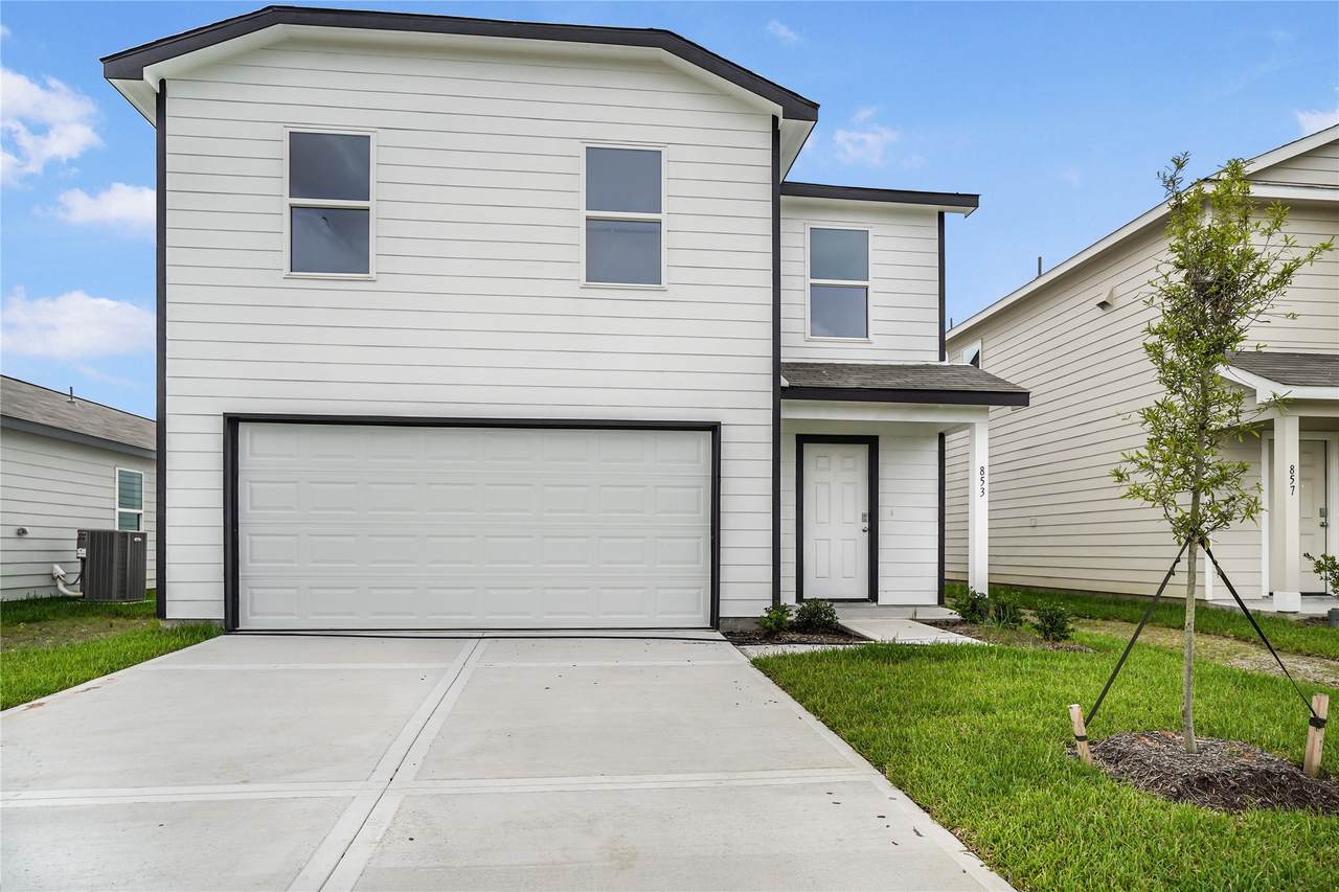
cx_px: 670
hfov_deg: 81.2
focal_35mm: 21
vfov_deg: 59.5
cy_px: 446
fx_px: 781
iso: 100
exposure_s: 1/4000
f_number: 3.5
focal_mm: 21
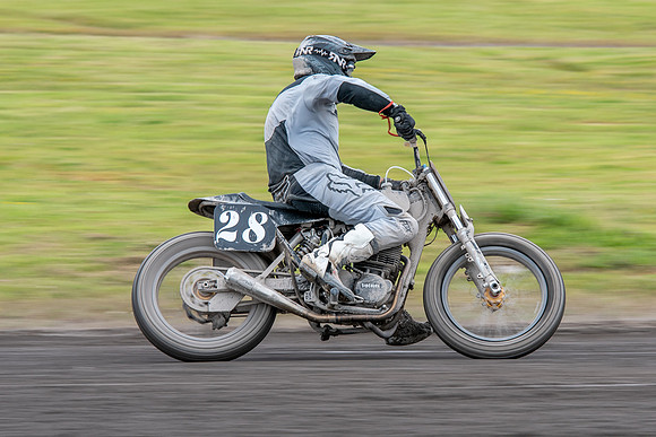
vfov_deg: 3.9
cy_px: 211
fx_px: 6458
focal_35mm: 354
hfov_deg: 5.8
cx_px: 414
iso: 125
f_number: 8
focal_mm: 200
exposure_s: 1/160
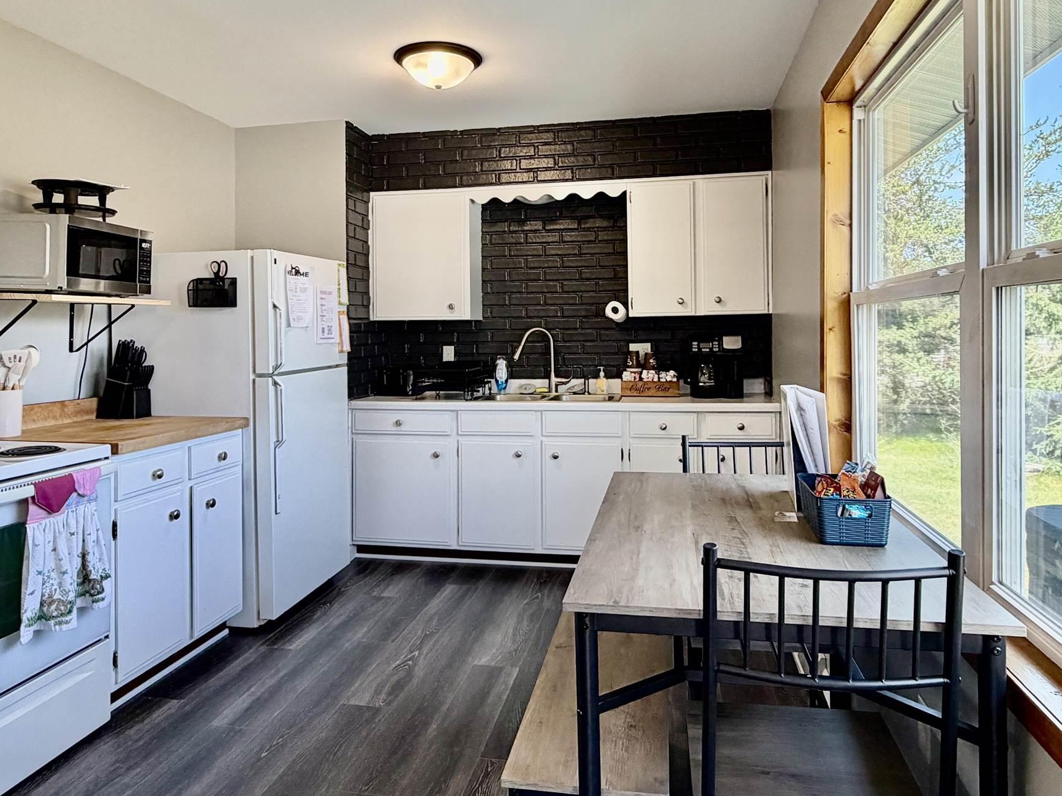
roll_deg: +0.5
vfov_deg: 54.6
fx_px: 767
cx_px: 531
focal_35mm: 25
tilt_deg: -0.6
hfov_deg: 69.4
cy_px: 331
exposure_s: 1/120
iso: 125
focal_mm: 2.22
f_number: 2.2
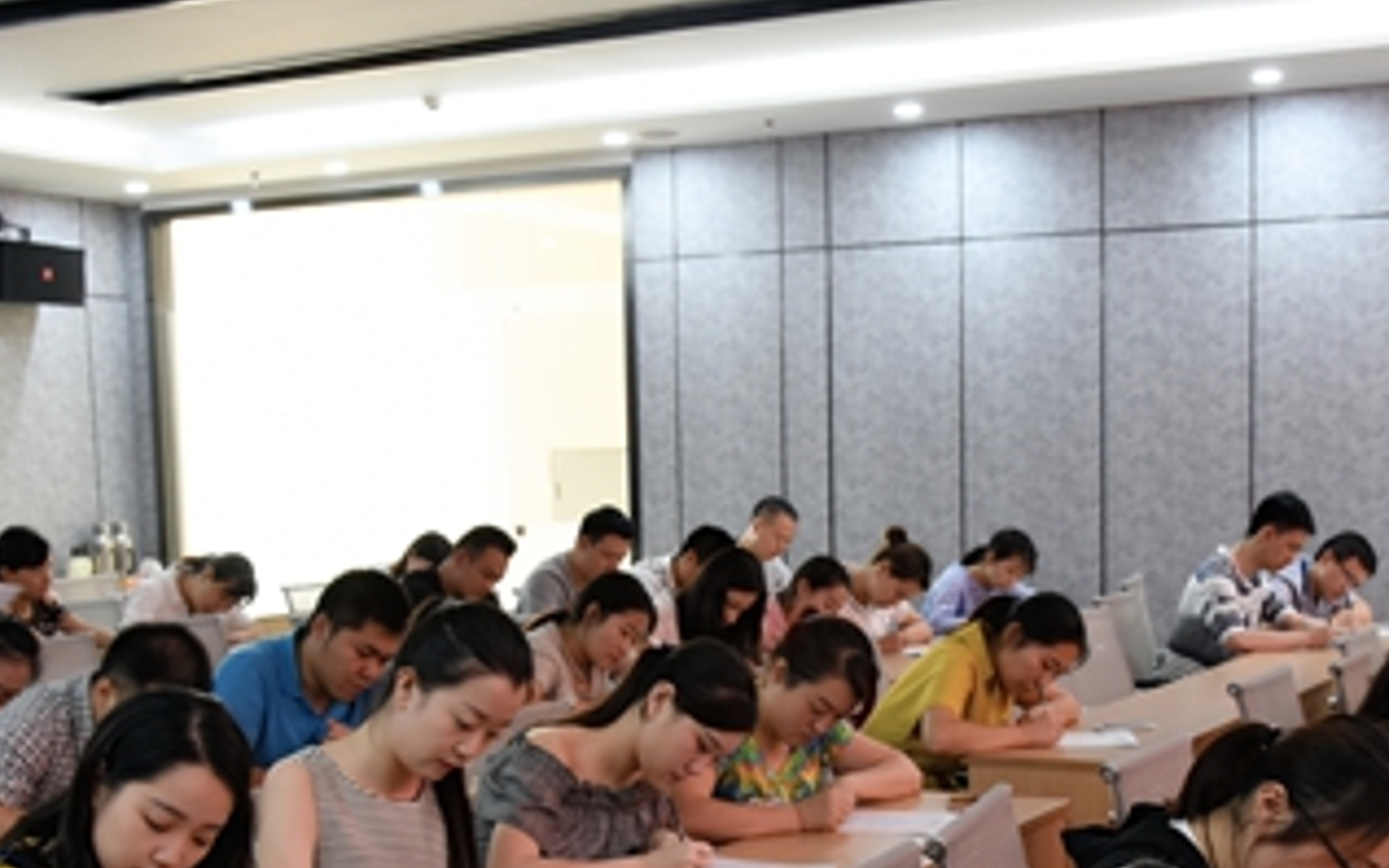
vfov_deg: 24.0
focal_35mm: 53
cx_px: 793
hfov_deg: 38.1
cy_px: 695
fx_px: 2006
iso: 640
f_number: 6.3
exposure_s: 1/20
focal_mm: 22
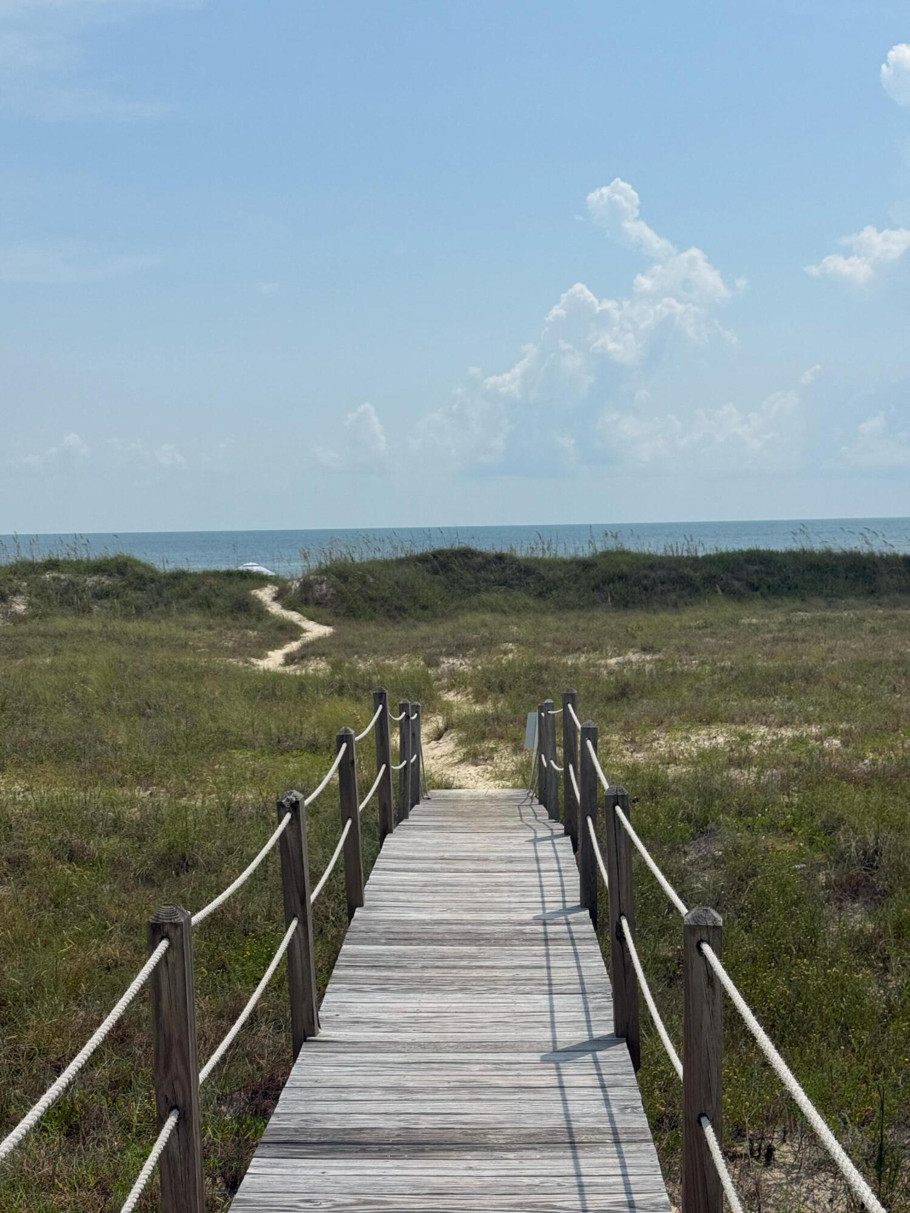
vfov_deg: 39.7
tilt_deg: -2.5
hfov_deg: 30.3
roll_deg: +1.1
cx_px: 455
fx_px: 1682
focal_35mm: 48
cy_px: 606
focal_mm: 6.76
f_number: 1.78
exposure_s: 1/11364
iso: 64
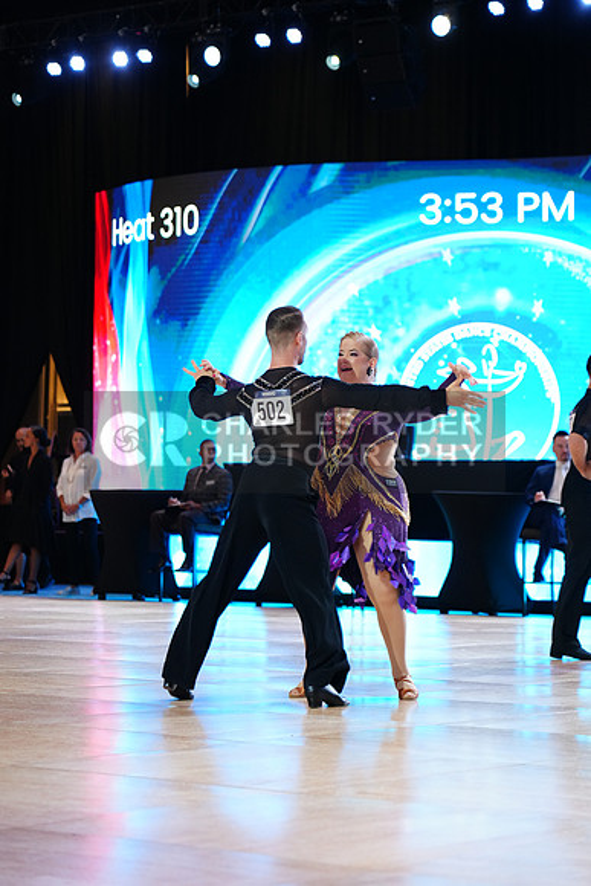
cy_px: 443
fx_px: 2584
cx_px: 296
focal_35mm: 105
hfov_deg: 13.0
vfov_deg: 19.5
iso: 2000
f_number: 4
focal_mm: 105
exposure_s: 1/200
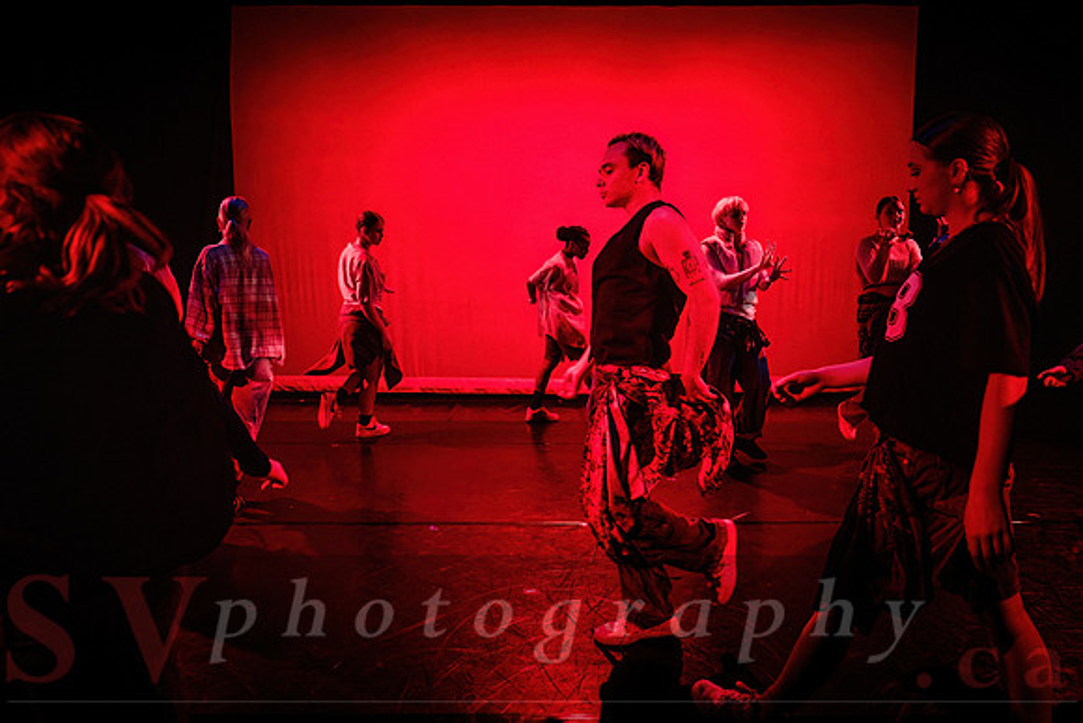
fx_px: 756
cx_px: 542
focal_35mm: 25
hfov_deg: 71.3
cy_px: 362
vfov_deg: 51.1
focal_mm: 24
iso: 2500
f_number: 2.8
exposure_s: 1/300
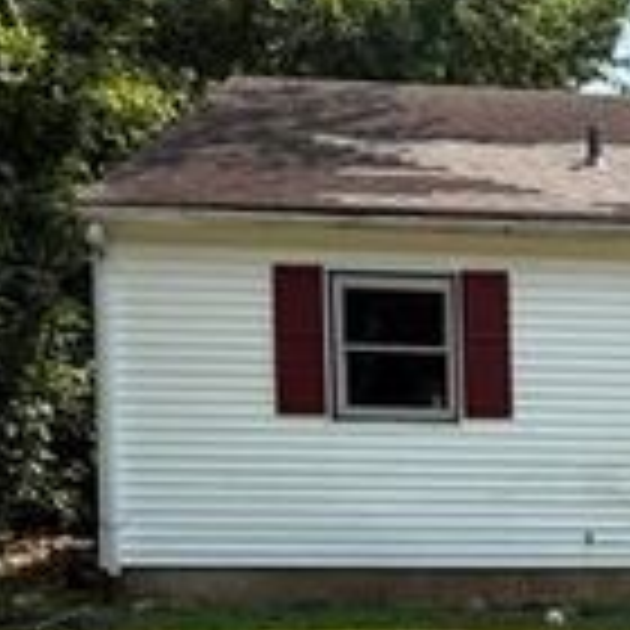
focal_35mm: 76
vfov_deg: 22.3
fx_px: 1565
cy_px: 560
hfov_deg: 20.3
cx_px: 873
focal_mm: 6.76
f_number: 1.78
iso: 100
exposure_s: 1/4673
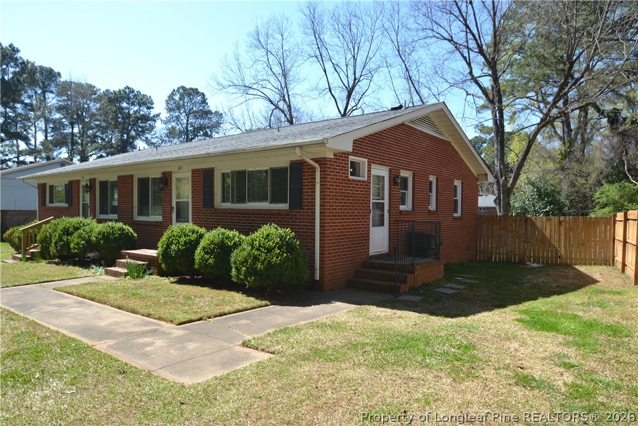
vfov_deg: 59.5
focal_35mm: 21
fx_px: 372
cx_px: 319
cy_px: 213
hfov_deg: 81.2
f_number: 7.1
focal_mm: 14
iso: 100
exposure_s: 1/200
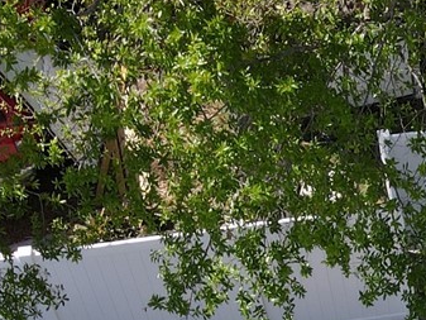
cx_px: 593
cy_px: 463
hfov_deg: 16.1
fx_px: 1403
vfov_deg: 12.4
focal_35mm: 114
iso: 100
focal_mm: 4.5
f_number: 2.8
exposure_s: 1/30
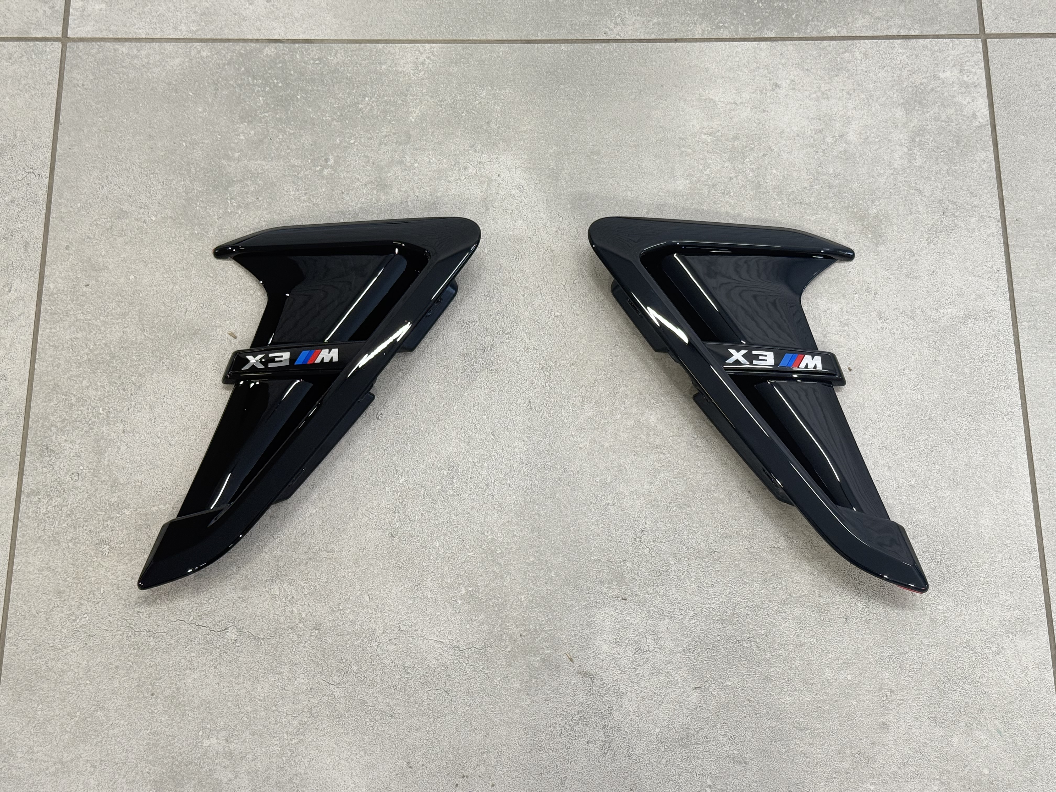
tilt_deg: -71.8
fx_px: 1464
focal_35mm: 48
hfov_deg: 39.7
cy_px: 396
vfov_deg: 30.3
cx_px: 528
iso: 80
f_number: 1.78
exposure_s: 1/100
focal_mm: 6.76
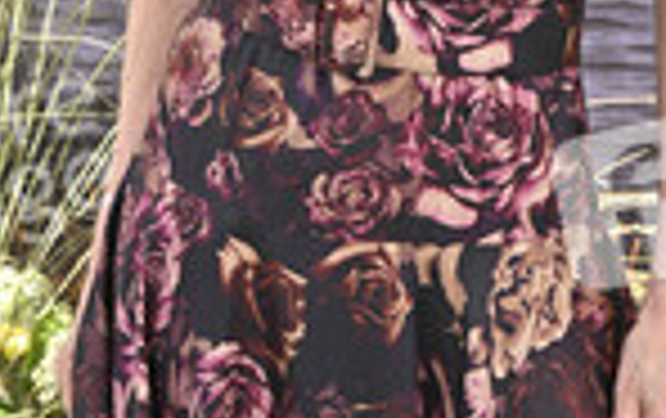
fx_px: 3199
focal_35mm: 176
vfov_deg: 7.4
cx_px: 374
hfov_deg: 11.9
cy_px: -40
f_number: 7.1
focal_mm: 64
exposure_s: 1/320
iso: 250
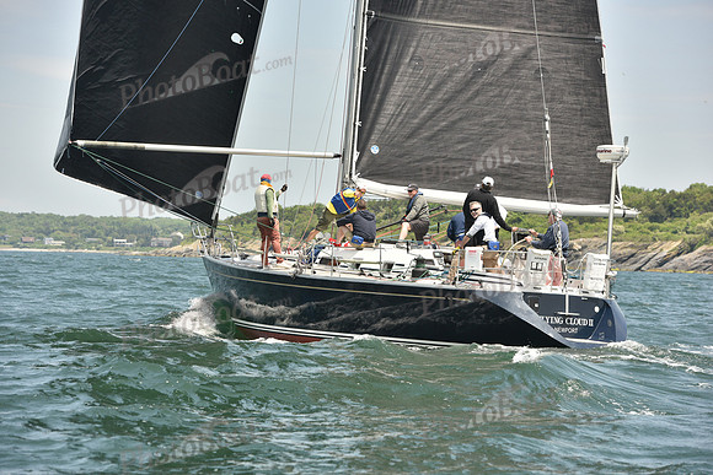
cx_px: 356
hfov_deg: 15.8
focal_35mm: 130
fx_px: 2575
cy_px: 238
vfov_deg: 10.6
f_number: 6.3
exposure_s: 1/1600
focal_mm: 130
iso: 400
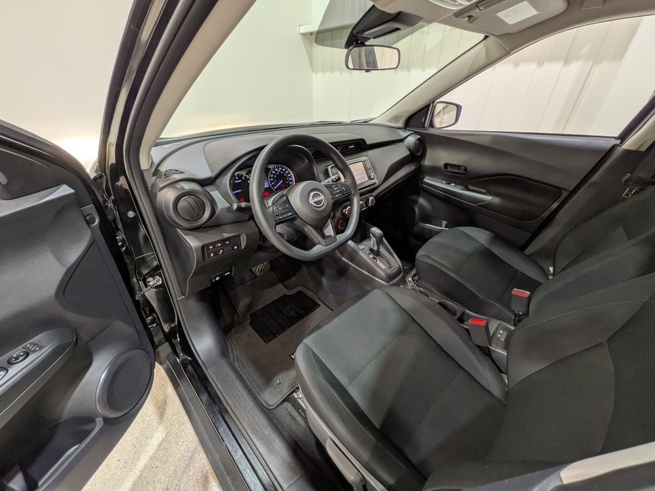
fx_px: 265
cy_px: 246
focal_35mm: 14
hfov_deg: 102.1
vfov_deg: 85.7
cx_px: 328
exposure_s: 1/24
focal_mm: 1.83
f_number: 2.2
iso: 44
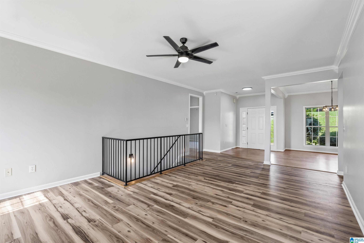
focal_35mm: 16
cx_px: 182
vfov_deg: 73.7
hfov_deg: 96.7
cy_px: 122
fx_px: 162
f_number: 13
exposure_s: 1/15
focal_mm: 16
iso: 400
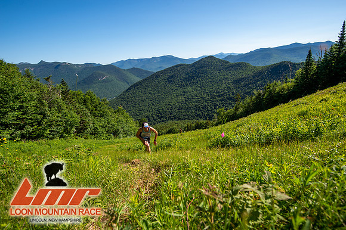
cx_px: 173
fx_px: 183
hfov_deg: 86.9
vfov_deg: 64.5
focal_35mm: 19
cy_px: 115
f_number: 6.3
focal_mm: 19
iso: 100
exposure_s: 1/400
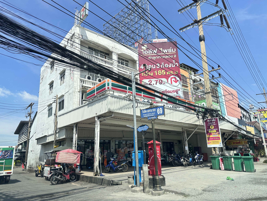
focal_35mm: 24
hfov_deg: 71.6
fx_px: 185
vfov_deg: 56.8
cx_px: 134
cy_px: 100
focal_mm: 6.86
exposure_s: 1/1541
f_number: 1.78
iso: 80
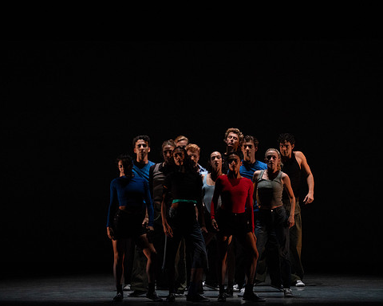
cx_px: 188
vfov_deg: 6.8
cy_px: 153
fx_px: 2573
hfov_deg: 8.5
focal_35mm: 227
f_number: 5
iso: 8000
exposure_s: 1/400
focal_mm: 200
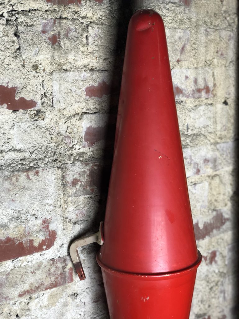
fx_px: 479
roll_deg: -0.8
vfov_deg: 36.8
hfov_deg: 28.0
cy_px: 160
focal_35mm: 52
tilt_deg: -11.2
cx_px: 120
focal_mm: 6
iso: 80
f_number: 2.4
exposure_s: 1/50
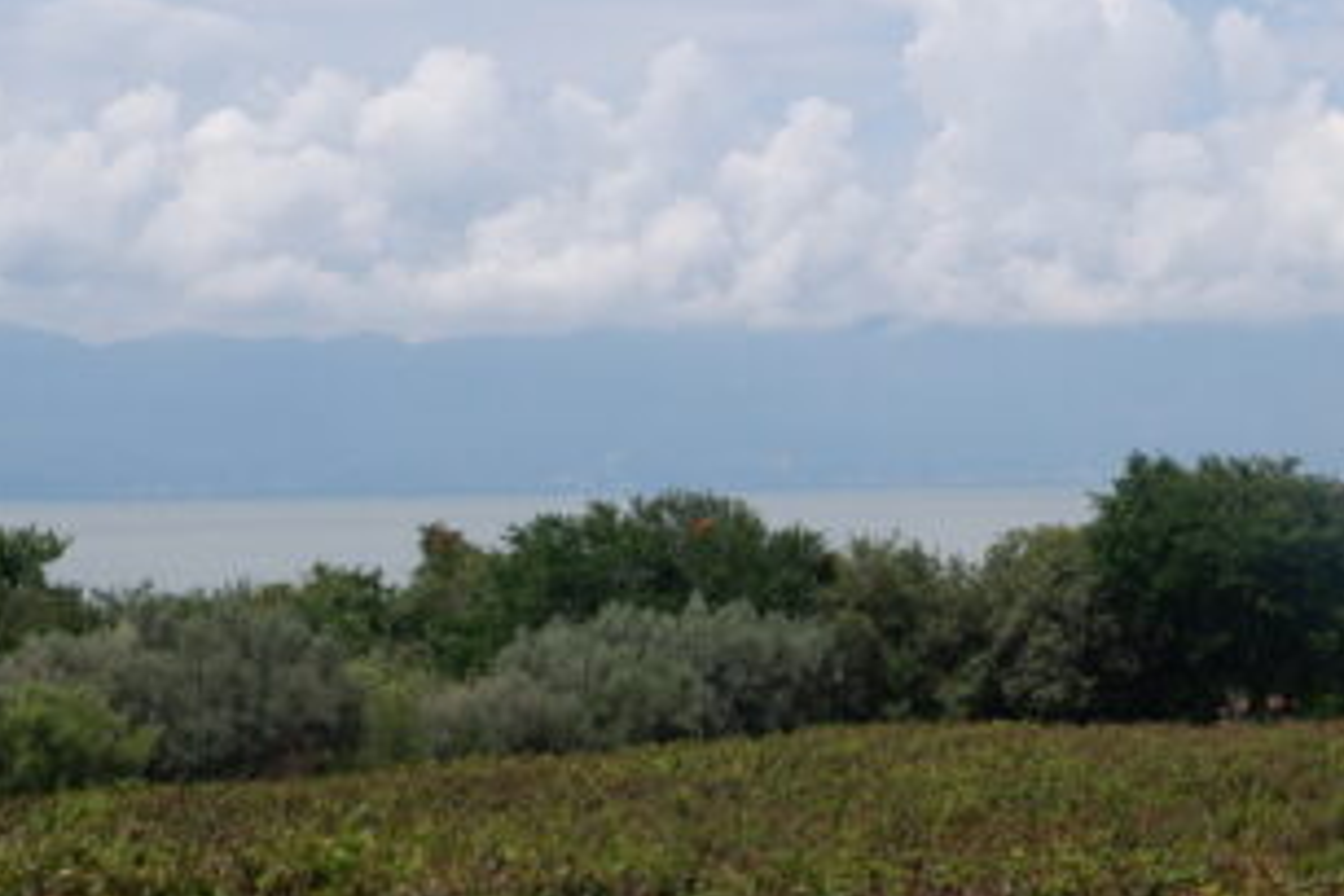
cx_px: 1168
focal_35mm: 77
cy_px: 437
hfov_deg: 25.6
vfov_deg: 17.7
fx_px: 2874
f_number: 11
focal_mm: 15
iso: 200
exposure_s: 1/450
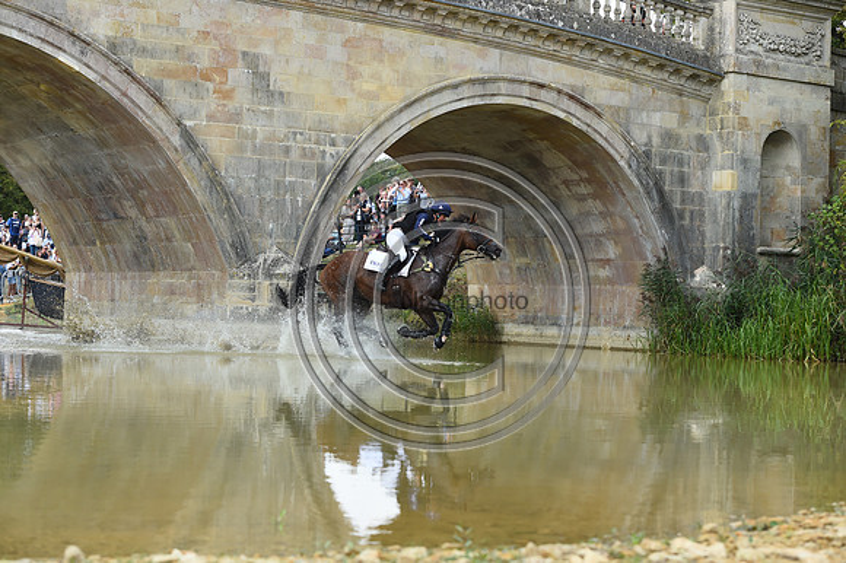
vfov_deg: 19.4
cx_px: 423
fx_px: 1644
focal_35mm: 70
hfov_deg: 28.9
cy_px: 282
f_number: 5.6
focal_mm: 70
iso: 640
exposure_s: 1/1250
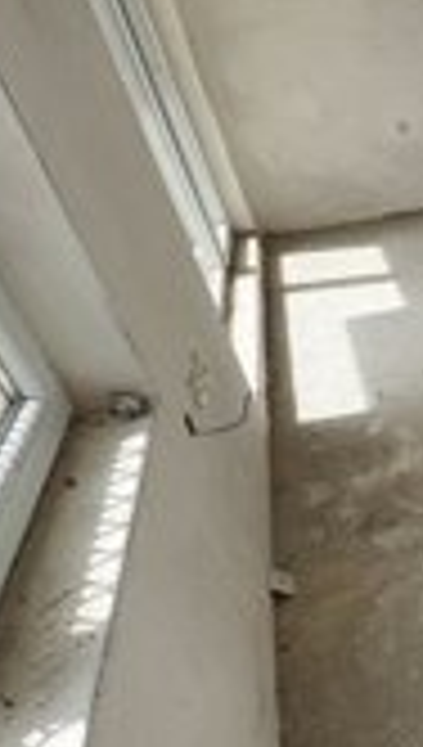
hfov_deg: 24.4
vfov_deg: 59.4
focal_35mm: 33
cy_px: 364
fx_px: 655
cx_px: 688
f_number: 2.2
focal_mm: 2.22
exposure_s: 1/821
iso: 40
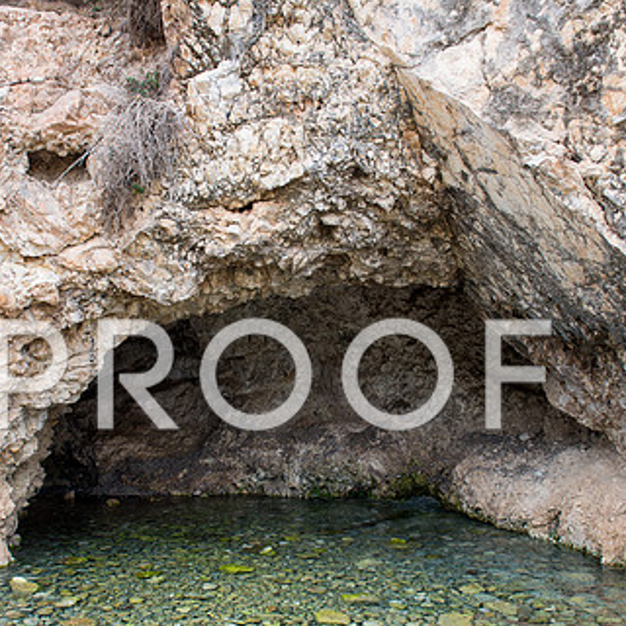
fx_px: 757
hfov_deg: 44.8
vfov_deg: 44.7
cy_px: 375
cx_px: 272
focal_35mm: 37
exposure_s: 1/125
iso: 100
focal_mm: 24
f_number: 3.5
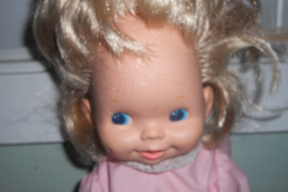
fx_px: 272
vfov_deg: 38.8
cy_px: 85
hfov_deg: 55.8
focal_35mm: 34
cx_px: 145
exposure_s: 1/25
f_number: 8.8
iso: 80
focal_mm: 5.8
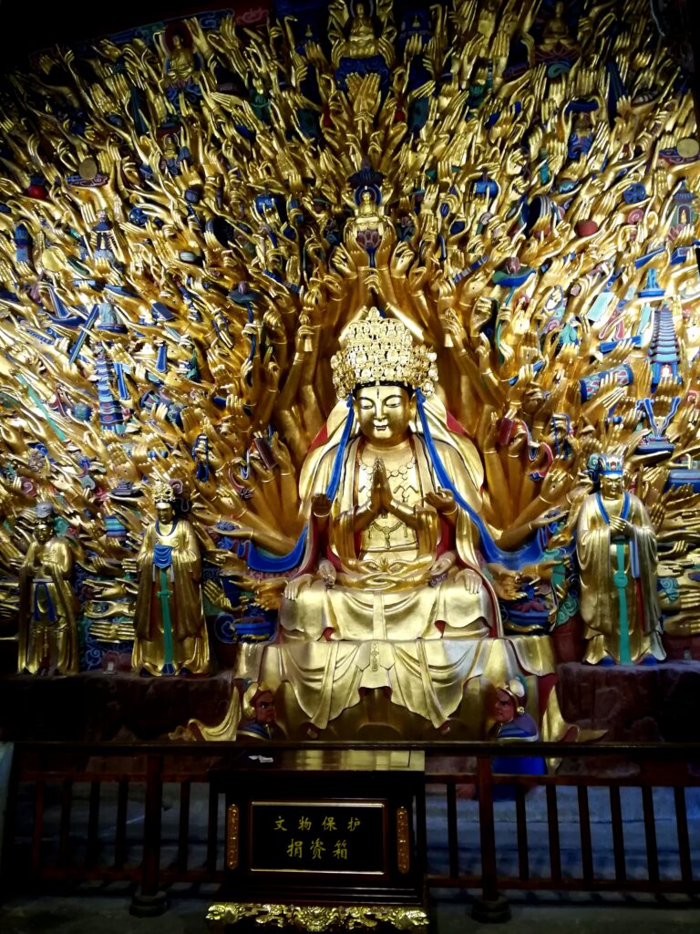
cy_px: 467
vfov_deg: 67.3
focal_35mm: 26
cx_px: 350
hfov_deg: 53.1
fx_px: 701
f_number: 2.2
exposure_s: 1/25
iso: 400
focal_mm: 3.83
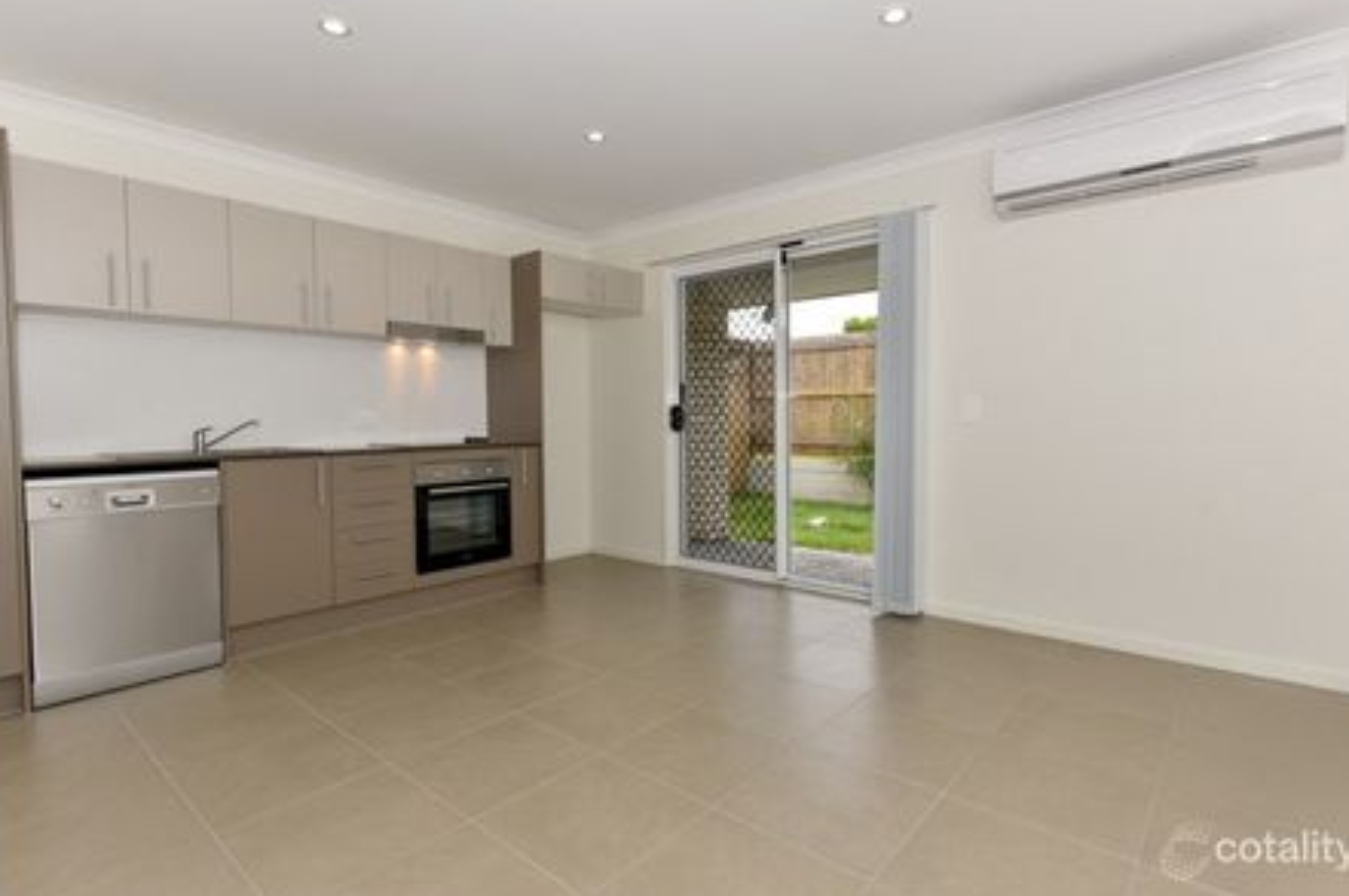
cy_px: 433
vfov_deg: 73.6
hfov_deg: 96.8
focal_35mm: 16
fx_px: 599
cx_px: 688
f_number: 11
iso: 400
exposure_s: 1/500
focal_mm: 10
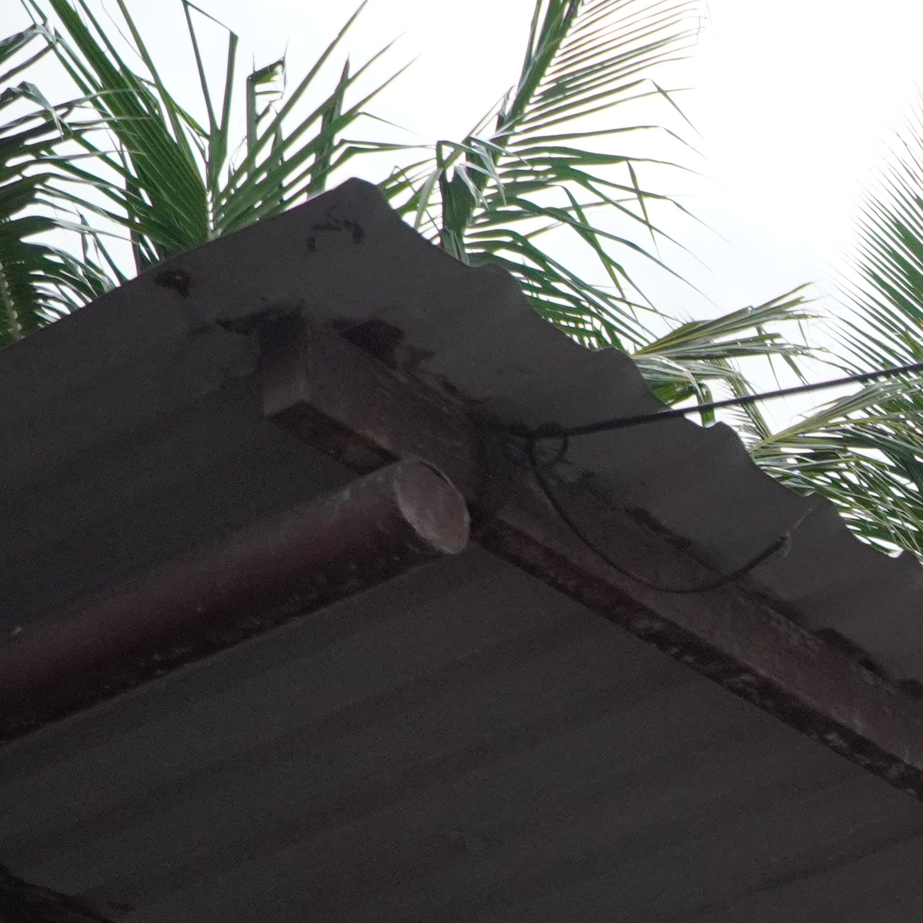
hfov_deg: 16.5
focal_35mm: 88
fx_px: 2655
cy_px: 1010
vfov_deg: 19.0
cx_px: 1652
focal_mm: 18
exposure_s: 1/4000
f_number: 5.6
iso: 1000
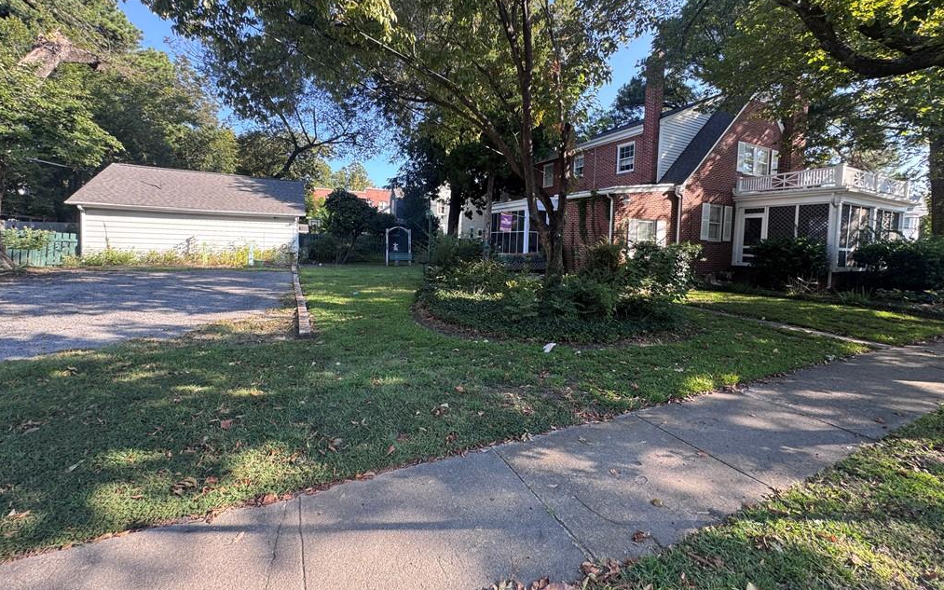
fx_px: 386
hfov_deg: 101.5
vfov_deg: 74.5
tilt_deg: -3.8
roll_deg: -2.3
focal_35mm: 15
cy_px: 260
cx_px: 474
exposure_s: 1/135
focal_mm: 2.22
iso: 40
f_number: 2.2
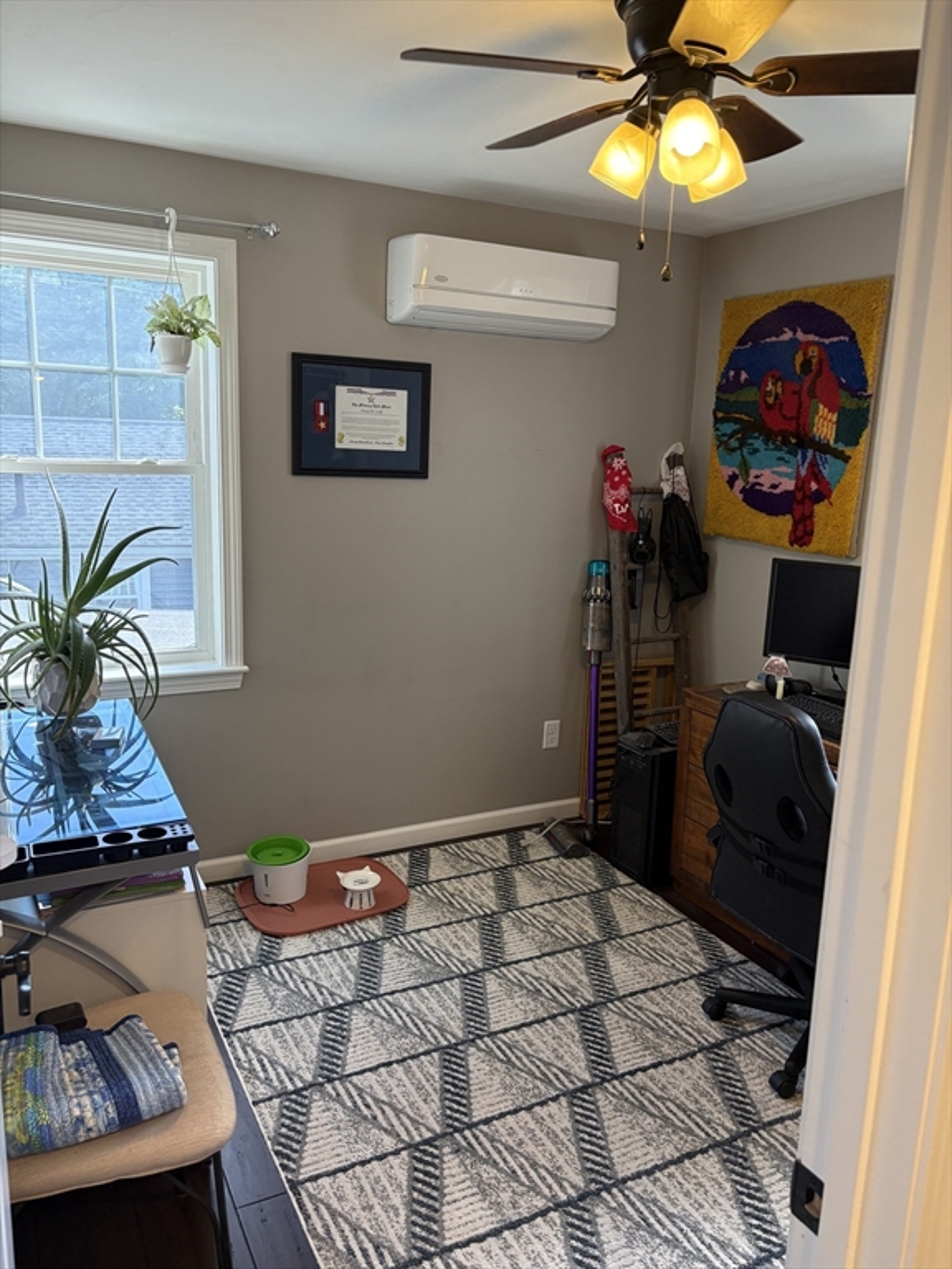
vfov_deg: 67.3
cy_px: 634
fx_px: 953
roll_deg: -3.0
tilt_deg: -10.1
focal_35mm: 26
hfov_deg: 53.1
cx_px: 476
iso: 160
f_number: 1.6
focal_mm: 5.96
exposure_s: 1/120
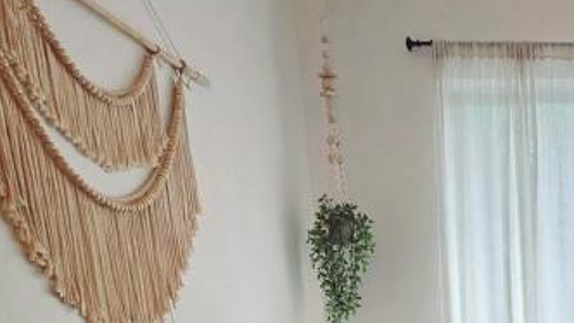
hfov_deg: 41.0
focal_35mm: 41
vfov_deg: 23.8
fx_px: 624
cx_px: 610
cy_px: 468
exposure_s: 1/60.2
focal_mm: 2.2
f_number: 2.2
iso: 125
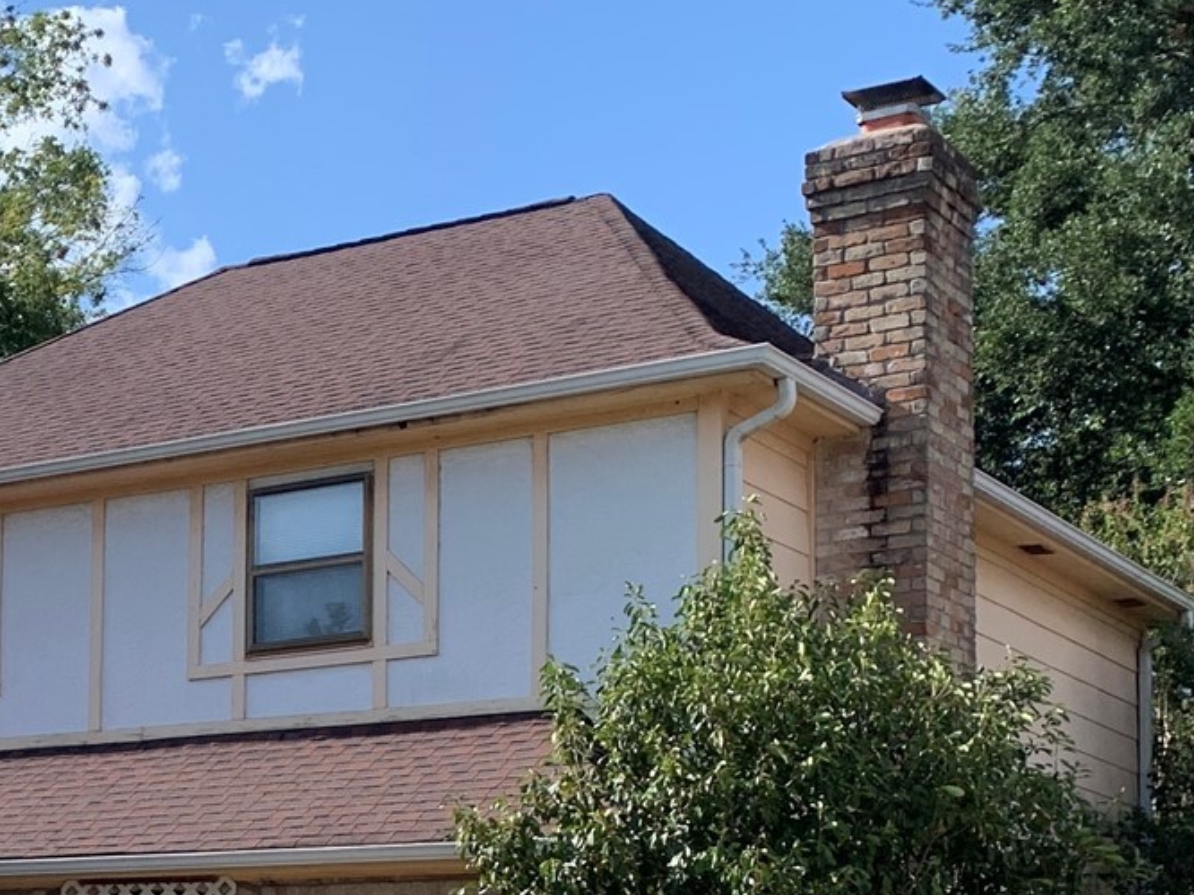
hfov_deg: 22.5
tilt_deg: +4.9
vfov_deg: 18.0
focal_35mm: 80
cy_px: 863
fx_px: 2758
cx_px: -237
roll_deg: -2.3
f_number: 1.8
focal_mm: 4.25
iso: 25
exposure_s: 1/1282
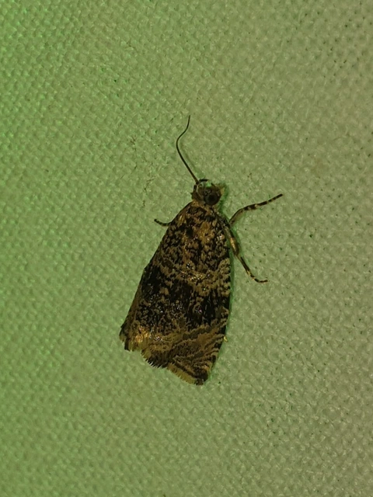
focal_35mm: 26
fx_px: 374
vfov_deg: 67.3
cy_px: 248
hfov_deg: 53.1
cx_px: 186
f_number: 2.4
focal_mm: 4.3
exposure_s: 1/3425
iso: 50
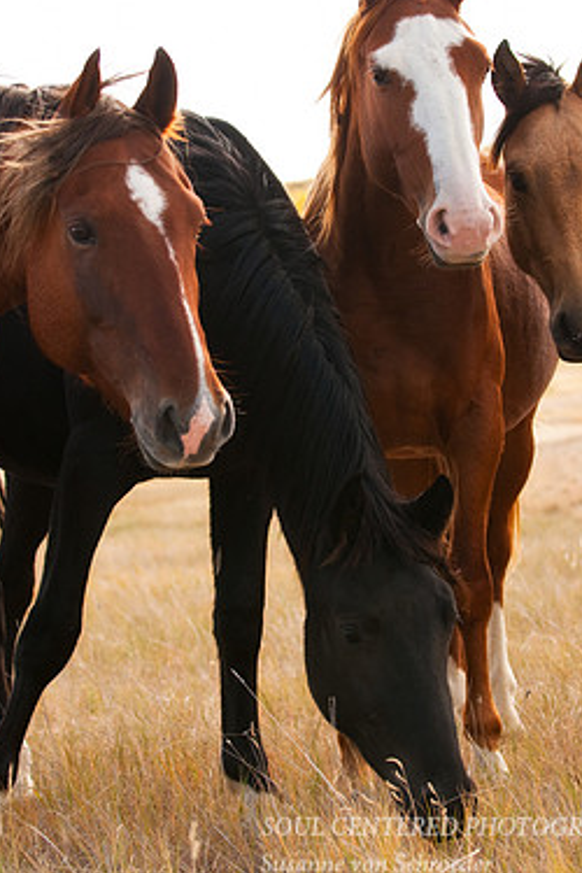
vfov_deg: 16.3
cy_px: 363
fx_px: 3055
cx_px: 315
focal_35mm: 126
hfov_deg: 10.9
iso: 160
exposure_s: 1/500
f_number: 4
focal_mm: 70
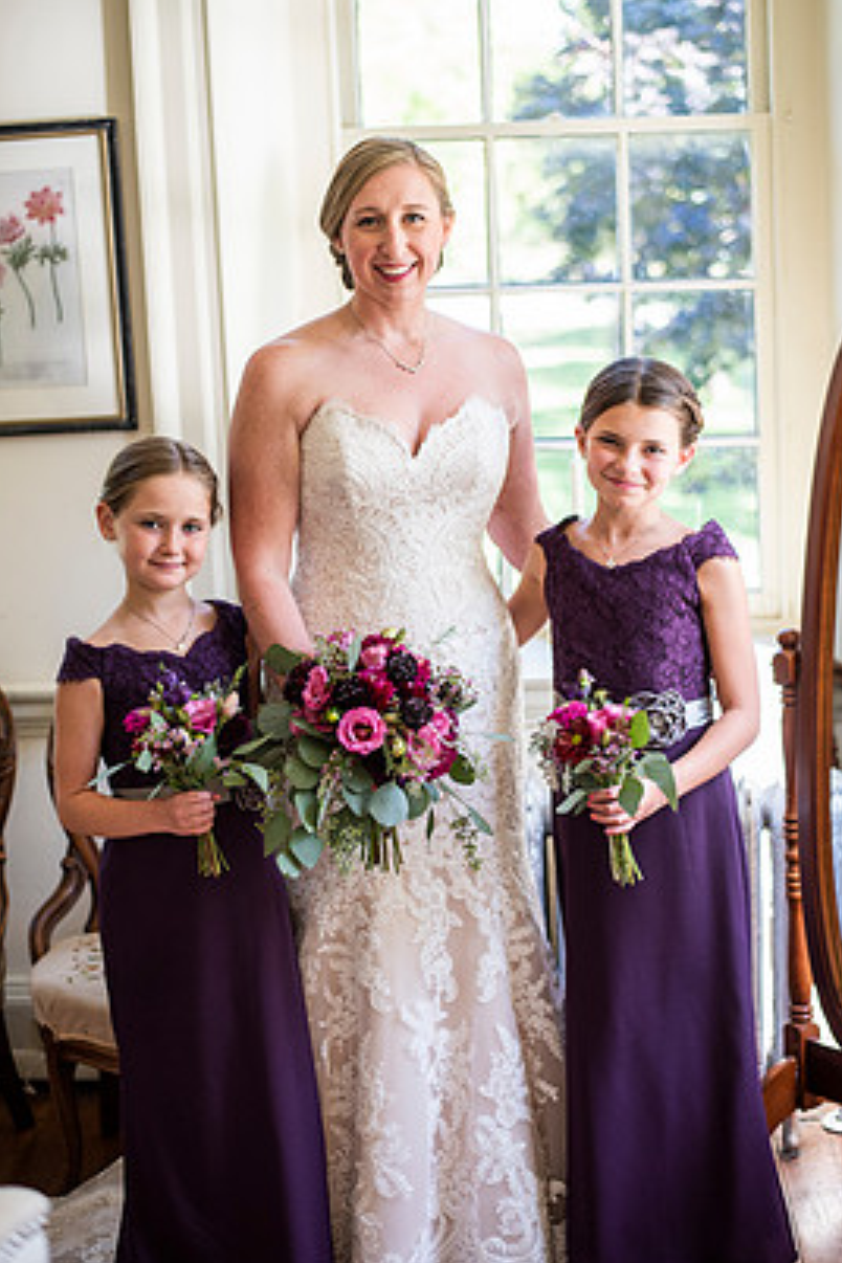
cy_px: 597
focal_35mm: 56
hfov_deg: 24.2
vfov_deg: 35.6
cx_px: 383
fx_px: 1965
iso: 640
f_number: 2.2
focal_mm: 50
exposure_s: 1/500
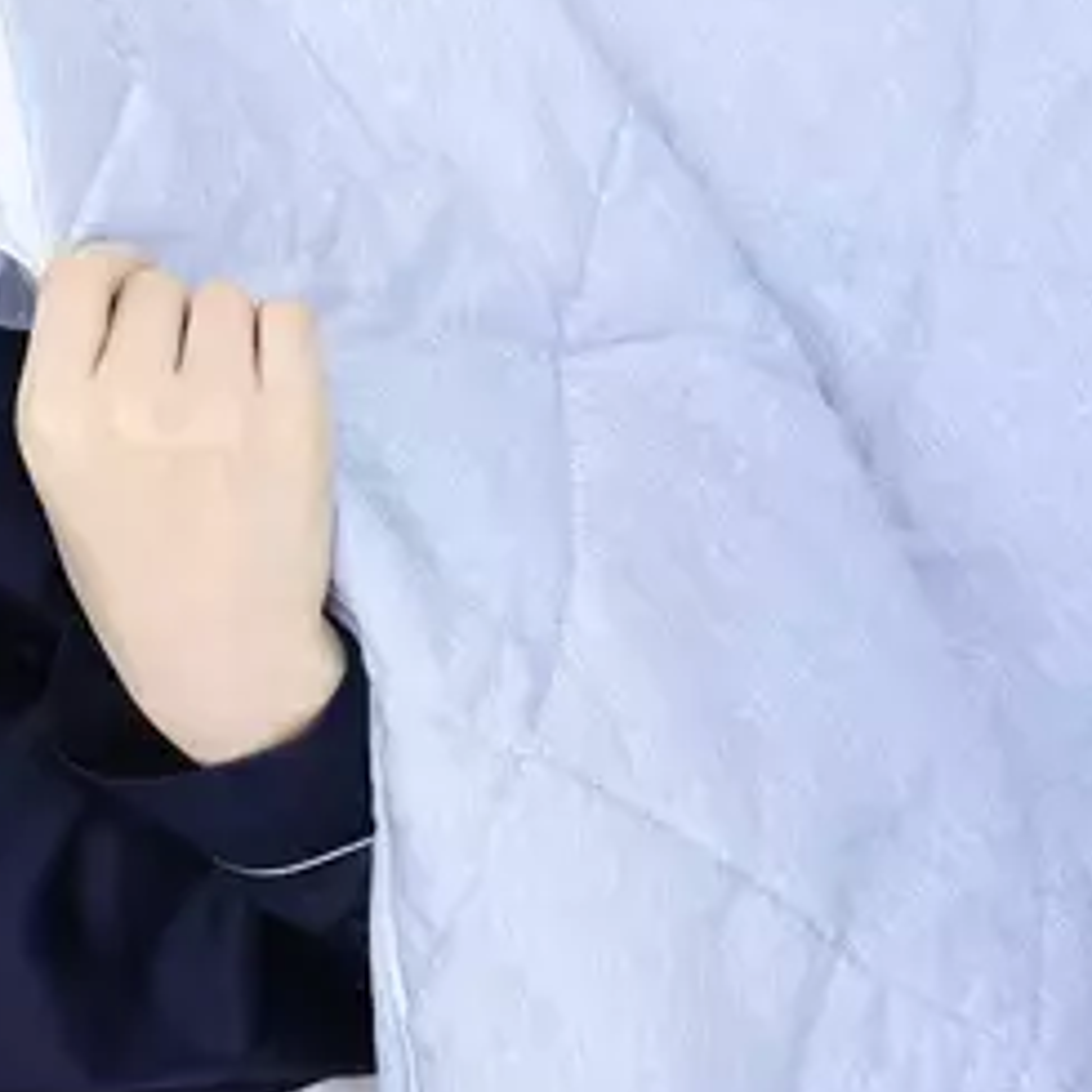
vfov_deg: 17.3
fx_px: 3569
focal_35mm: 100
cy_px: 256
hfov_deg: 16.6
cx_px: -232
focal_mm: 48
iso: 200
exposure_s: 1/125
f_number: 13
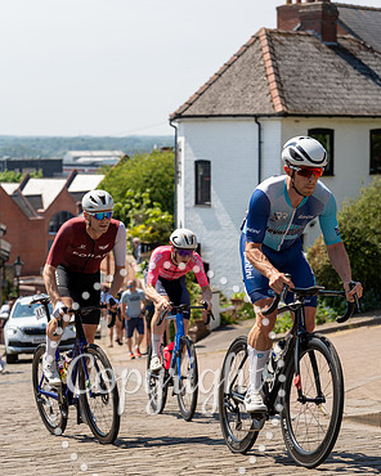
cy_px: 273
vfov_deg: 19.7
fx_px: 1367
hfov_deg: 15.9
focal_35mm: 97
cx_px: 189
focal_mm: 85
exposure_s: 1/800
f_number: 4.5
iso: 160
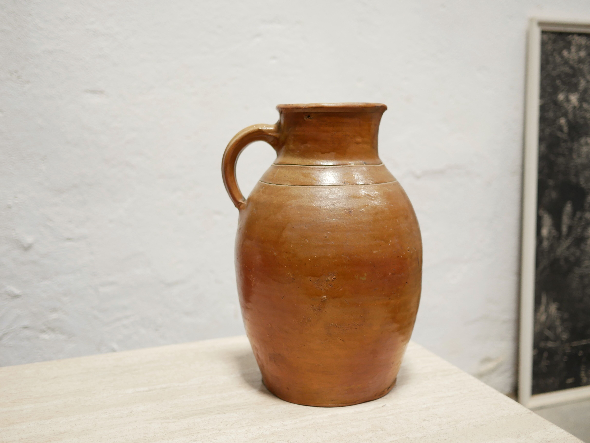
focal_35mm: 40
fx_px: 682
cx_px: 295
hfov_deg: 46.8
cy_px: 222
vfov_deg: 36.0
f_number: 1.7
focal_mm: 20
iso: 320
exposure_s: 1/60
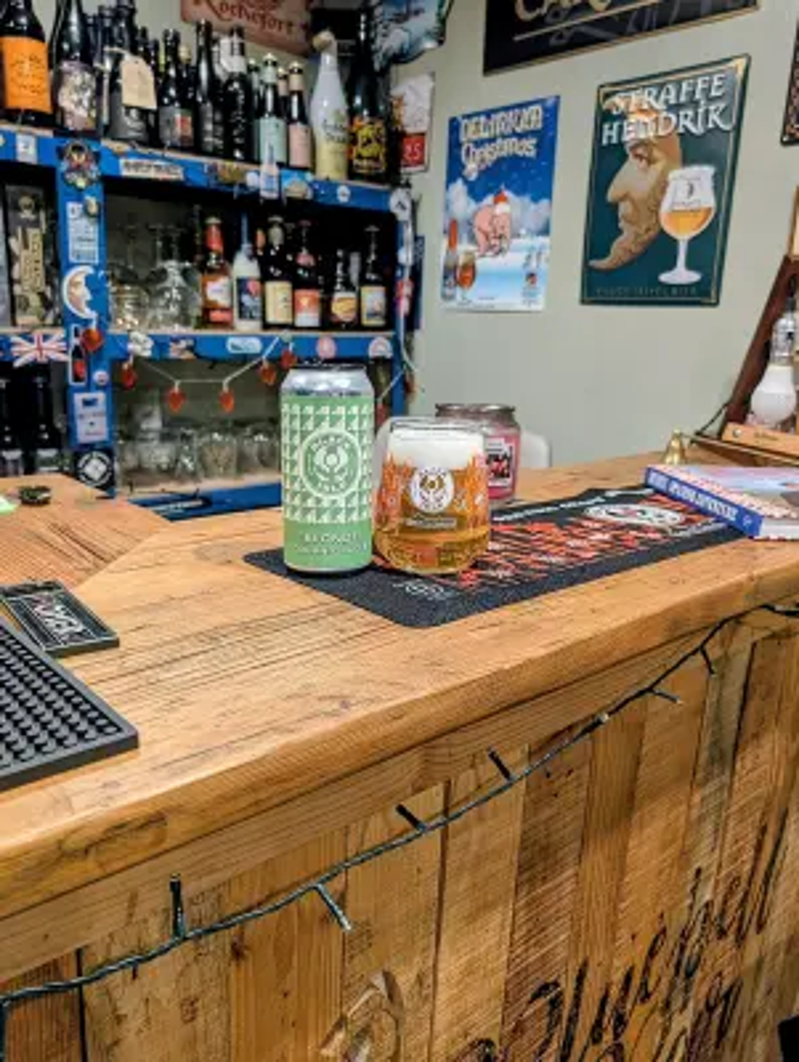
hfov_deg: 56.9
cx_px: 400
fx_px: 737
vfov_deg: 71.5
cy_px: 531
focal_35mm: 24
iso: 48
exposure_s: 1/51.1
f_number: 1.68
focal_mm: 6.9
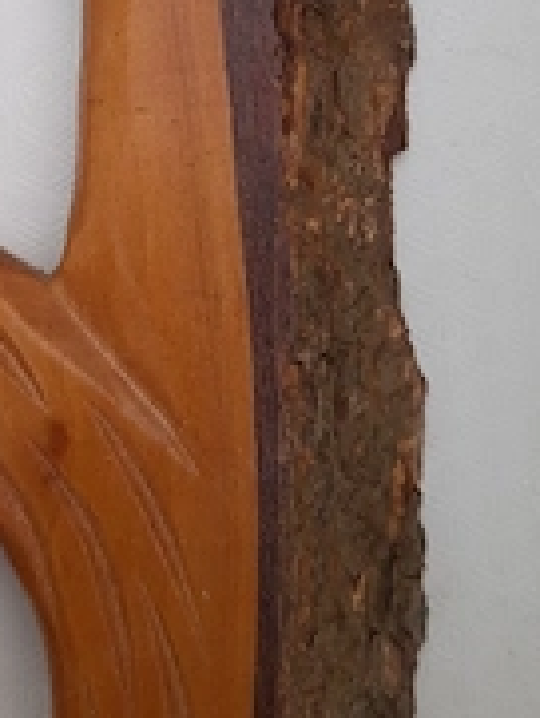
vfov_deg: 35.0
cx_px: 107
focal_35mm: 53
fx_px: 1101
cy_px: 147
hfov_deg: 27.0
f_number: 1.8
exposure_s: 1/50
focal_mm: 5.23
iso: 125
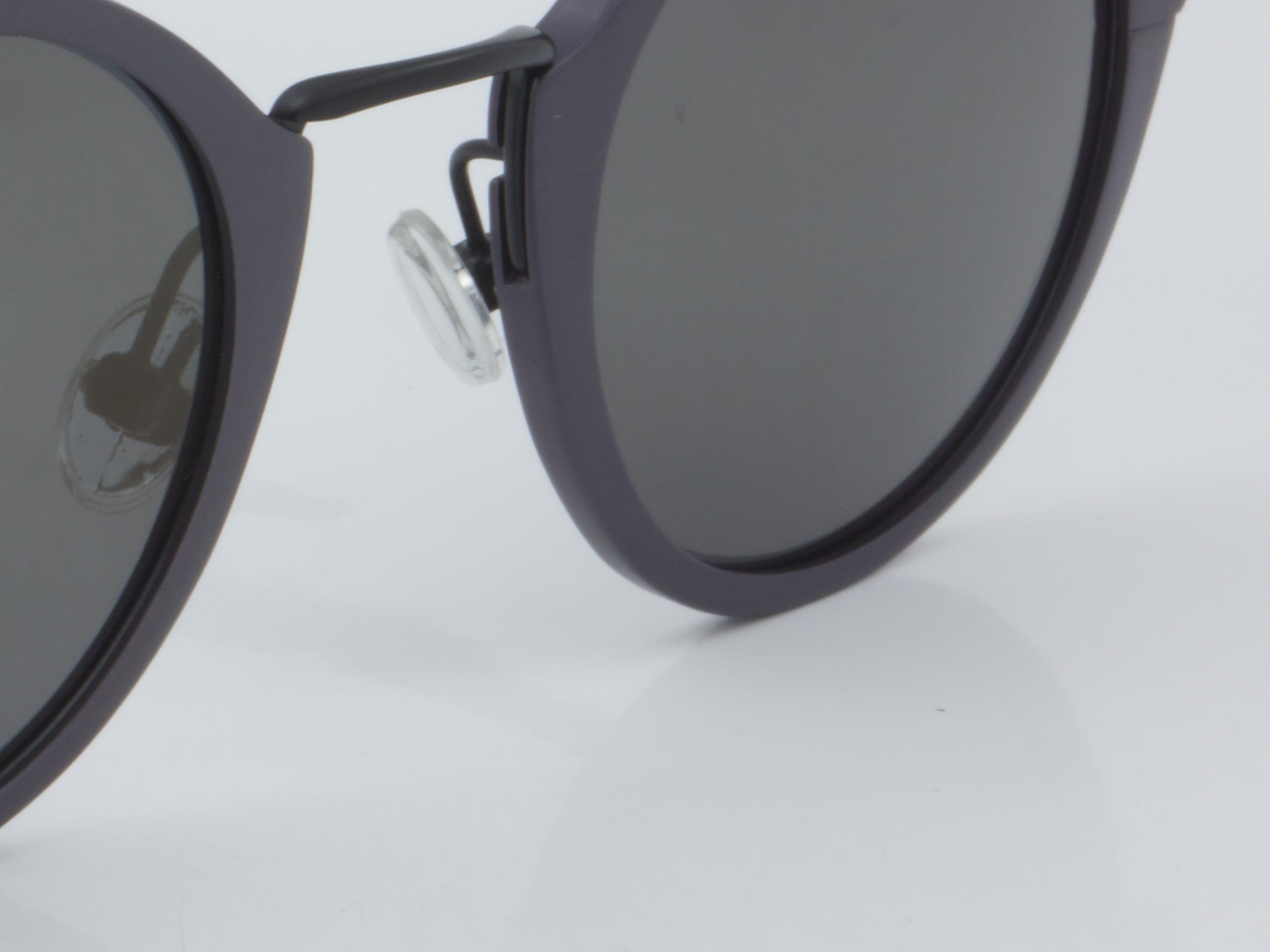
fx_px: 6494
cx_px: -261
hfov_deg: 11.0
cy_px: 322
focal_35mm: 177
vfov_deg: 8.4
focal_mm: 50
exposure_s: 1/3
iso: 100
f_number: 32
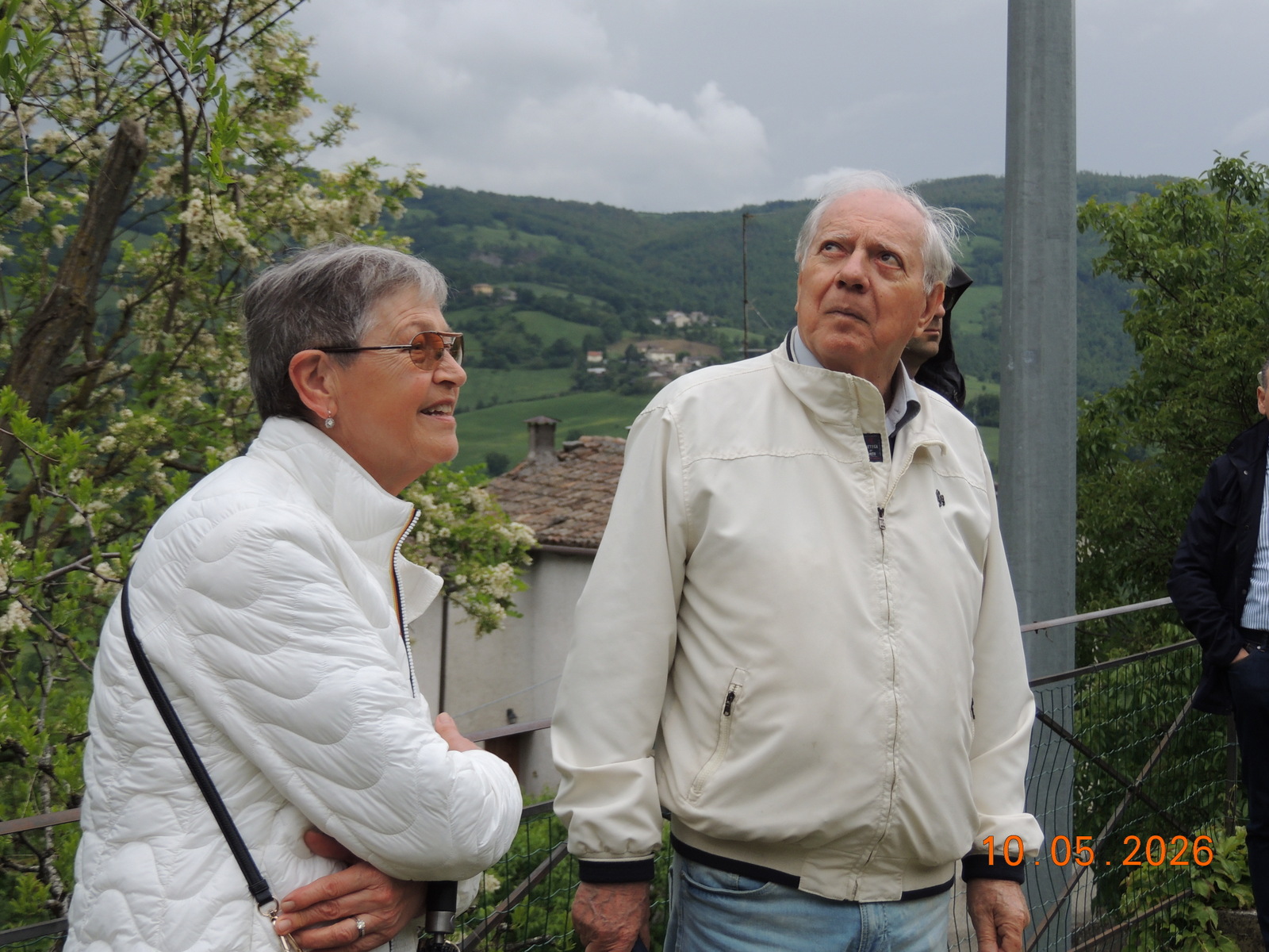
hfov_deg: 27.8
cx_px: 634
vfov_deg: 21.0
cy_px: 476
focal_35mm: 70
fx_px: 2566
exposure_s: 1/640
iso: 100
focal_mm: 12.4
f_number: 3.9
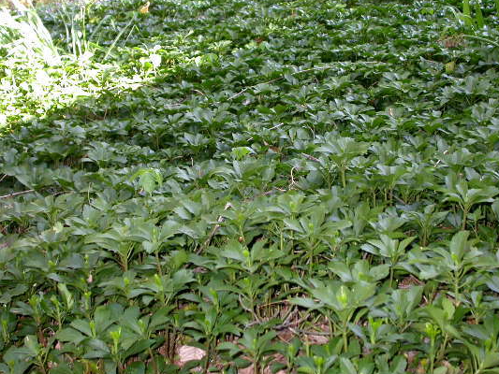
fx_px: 952
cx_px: 254
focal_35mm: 66
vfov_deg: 22.3
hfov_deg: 29.4
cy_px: 167
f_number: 3
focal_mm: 11.5
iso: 100
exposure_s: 1/60.3
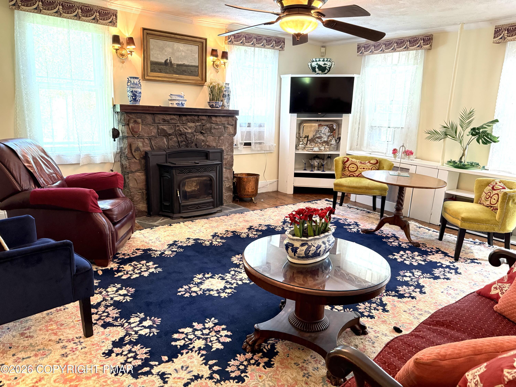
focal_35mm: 24
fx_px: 358
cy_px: 194
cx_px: 258
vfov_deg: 56.8
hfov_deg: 71.6
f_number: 1.78
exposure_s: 1/60
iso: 800
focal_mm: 6.76
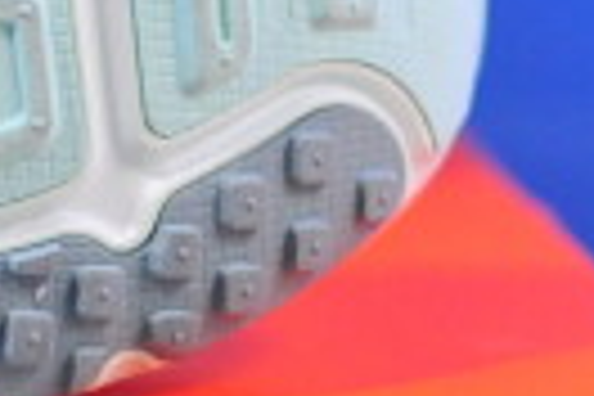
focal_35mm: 453
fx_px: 7474
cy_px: -587
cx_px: -796
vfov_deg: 3.0
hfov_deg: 4.5
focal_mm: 50
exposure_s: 1/320
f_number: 2
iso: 250
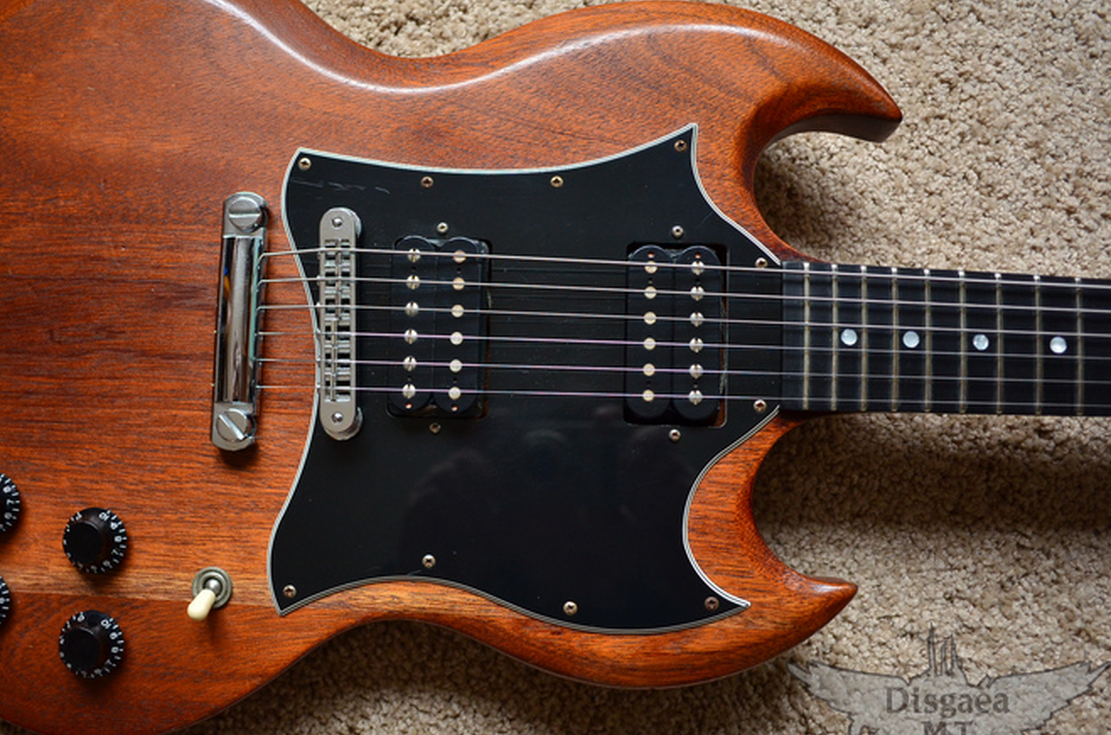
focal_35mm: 34
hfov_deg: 55.5
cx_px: 442
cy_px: 362
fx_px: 1047
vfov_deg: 38.7
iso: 560
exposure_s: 1/30
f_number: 2.8
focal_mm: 18.5
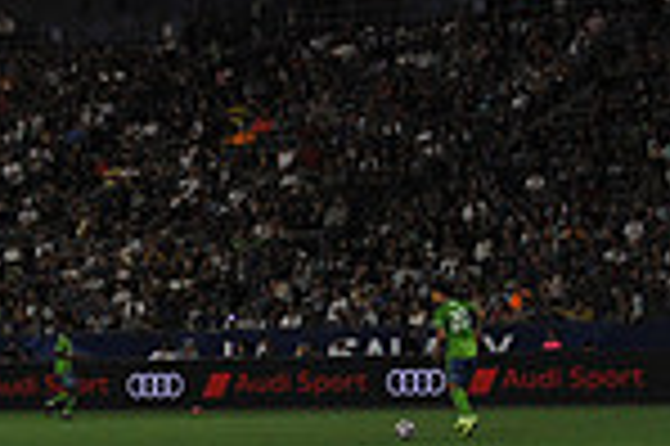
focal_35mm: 272
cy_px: -9
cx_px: -351
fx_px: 5057
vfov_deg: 5.0
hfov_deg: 7.4
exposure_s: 1/2500
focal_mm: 70
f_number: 2.8
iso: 1600
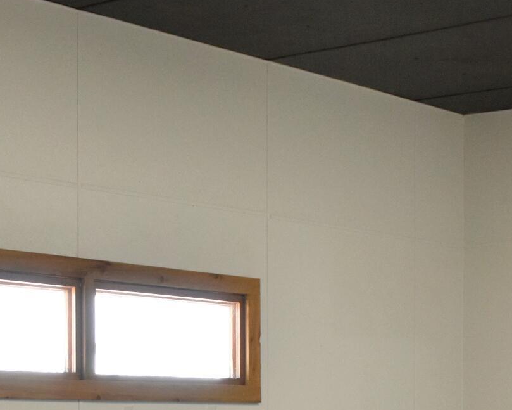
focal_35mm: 94
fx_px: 1424
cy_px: 455
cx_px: 256
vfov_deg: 15.9
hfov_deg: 20.4
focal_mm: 18
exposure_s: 1/125
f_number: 3.5
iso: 800
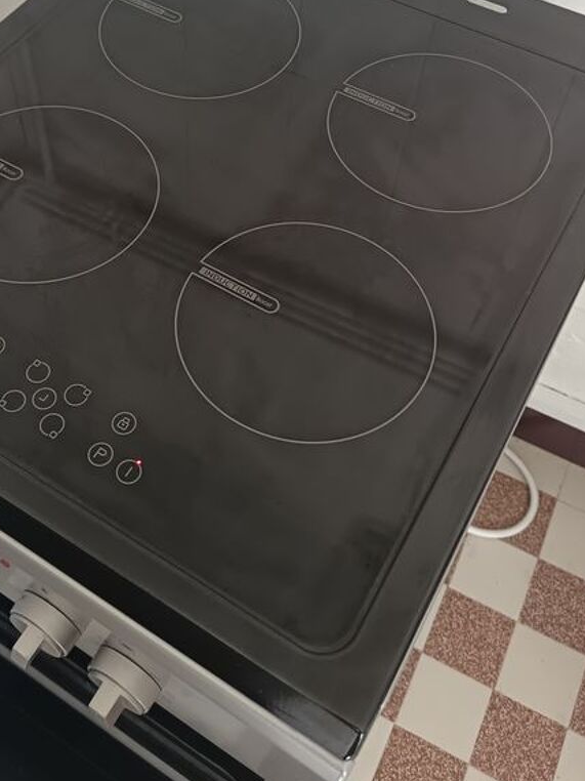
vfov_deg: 43.8
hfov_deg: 34.1
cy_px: 230
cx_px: 217
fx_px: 947
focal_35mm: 42
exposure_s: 1/50
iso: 719
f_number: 1.75
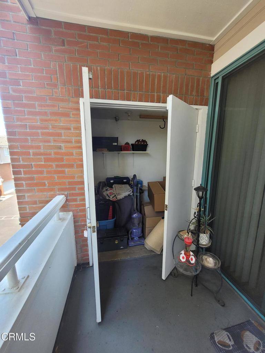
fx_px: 133
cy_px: 176
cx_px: 132
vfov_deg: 106.2
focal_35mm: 13
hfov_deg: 89.9
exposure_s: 1/120
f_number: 2.2
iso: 80
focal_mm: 1.74
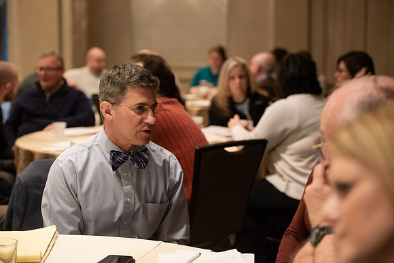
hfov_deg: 28.8
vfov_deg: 19.5
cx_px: 197
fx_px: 766
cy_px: 132
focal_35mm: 70
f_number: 3.2
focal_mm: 70
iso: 5000
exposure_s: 1/200
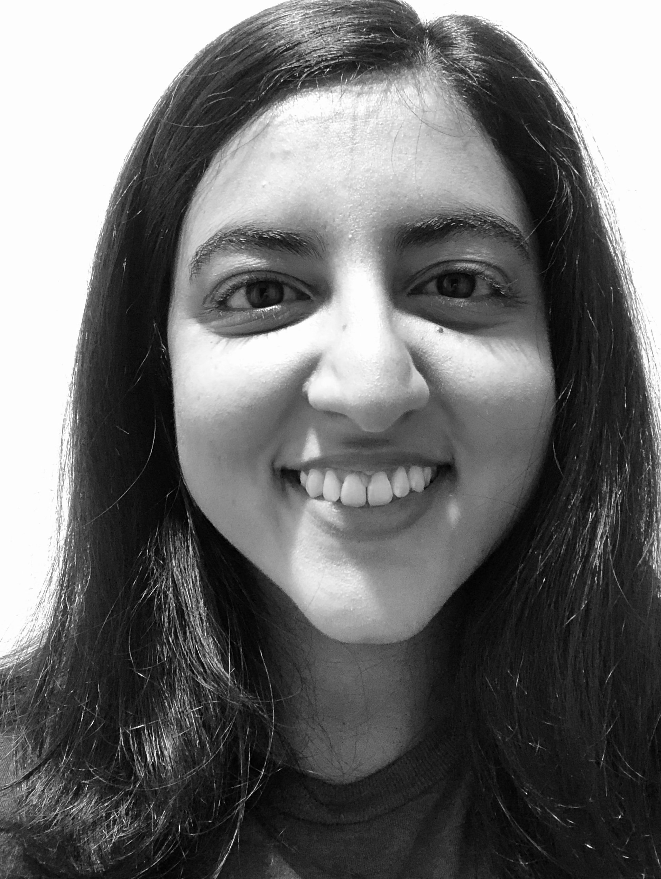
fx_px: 966
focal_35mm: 38
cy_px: 401
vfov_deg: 48.9
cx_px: 320
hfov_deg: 37.8
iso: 320
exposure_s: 1/40
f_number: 2.2
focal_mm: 2.87
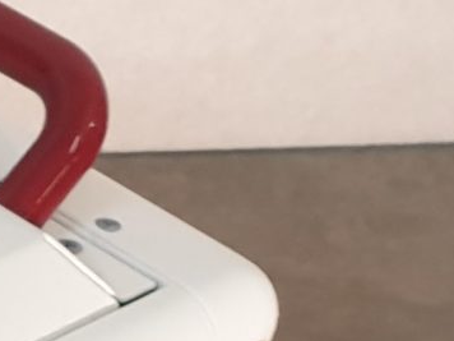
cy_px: 693
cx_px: -1057
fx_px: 2453
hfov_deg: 8.3
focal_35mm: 187
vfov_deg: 7.6
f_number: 2.4
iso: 200
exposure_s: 1/50
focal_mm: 4.3
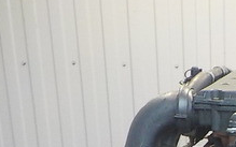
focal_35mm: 93
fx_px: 598
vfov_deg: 13.0
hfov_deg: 21.0
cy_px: 245
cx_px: 269
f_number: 3.3
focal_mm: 4.1
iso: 400
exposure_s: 1/30
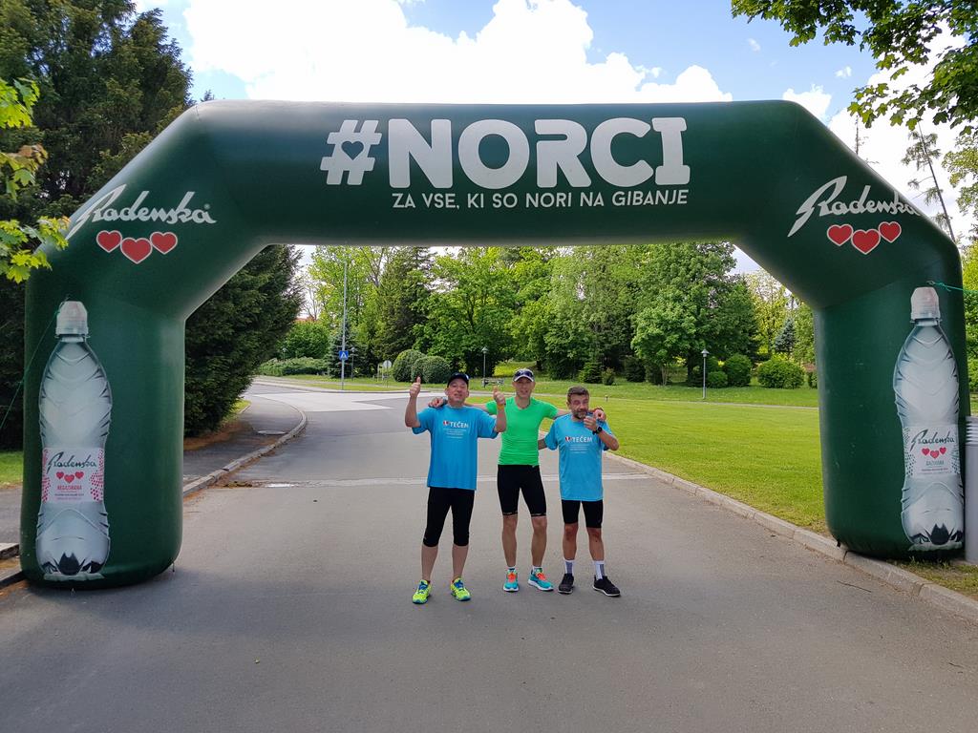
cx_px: 489
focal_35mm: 26
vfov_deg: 53.1
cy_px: 366
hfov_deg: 67.3
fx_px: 735
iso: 40
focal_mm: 4.2
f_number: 1.7
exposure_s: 1/938
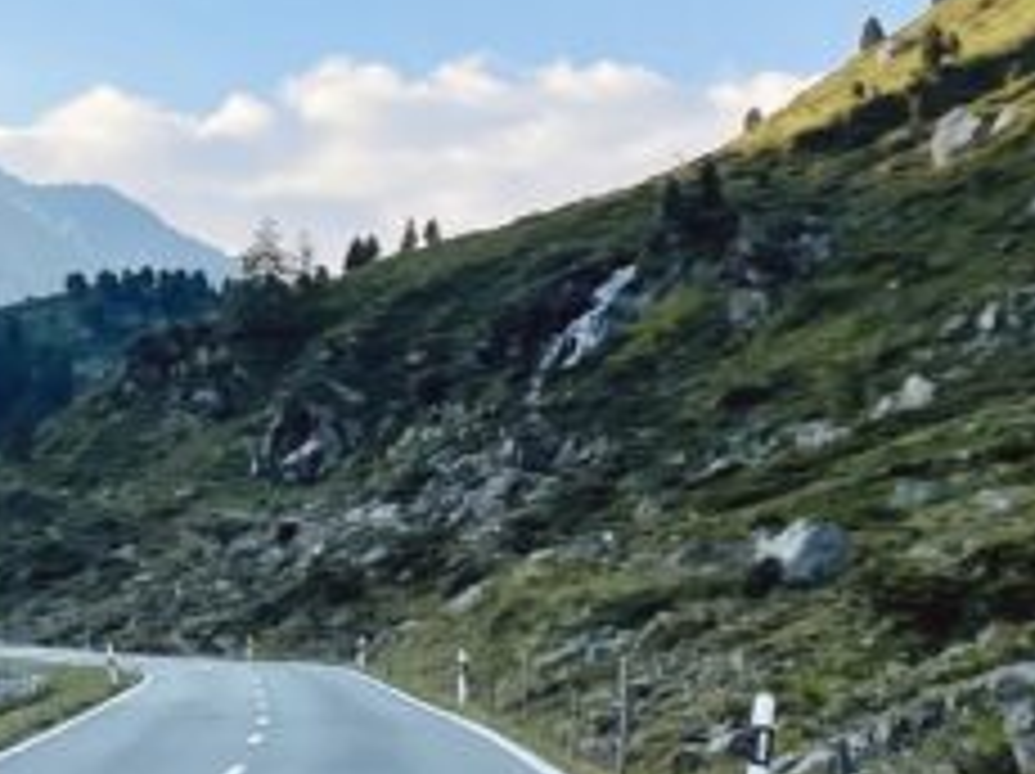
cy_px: 612
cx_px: -112
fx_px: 3465
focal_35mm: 116
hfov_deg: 16.5
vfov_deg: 12.7
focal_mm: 4.2
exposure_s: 1/4651
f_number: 1.6
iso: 32
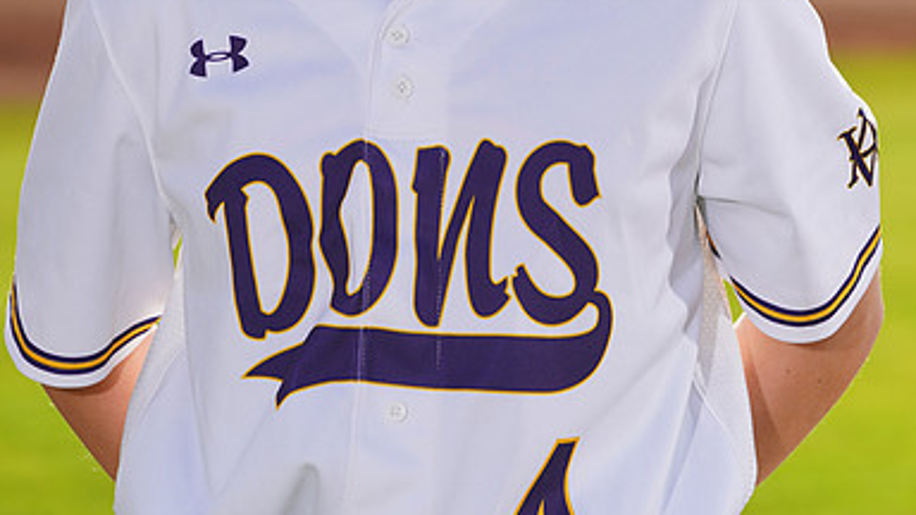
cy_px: -86
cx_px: 459
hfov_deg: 6.0
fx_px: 8792
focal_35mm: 362
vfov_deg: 3.4
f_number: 8
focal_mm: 229
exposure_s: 1/250
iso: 100
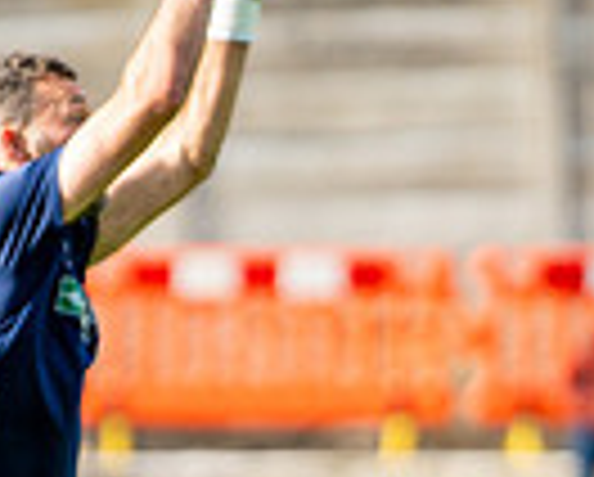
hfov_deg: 2.9
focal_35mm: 665
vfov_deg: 2.3
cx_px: 234
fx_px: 11708
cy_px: 514
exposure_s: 1/2500
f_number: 1.4
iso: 100
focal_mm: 85
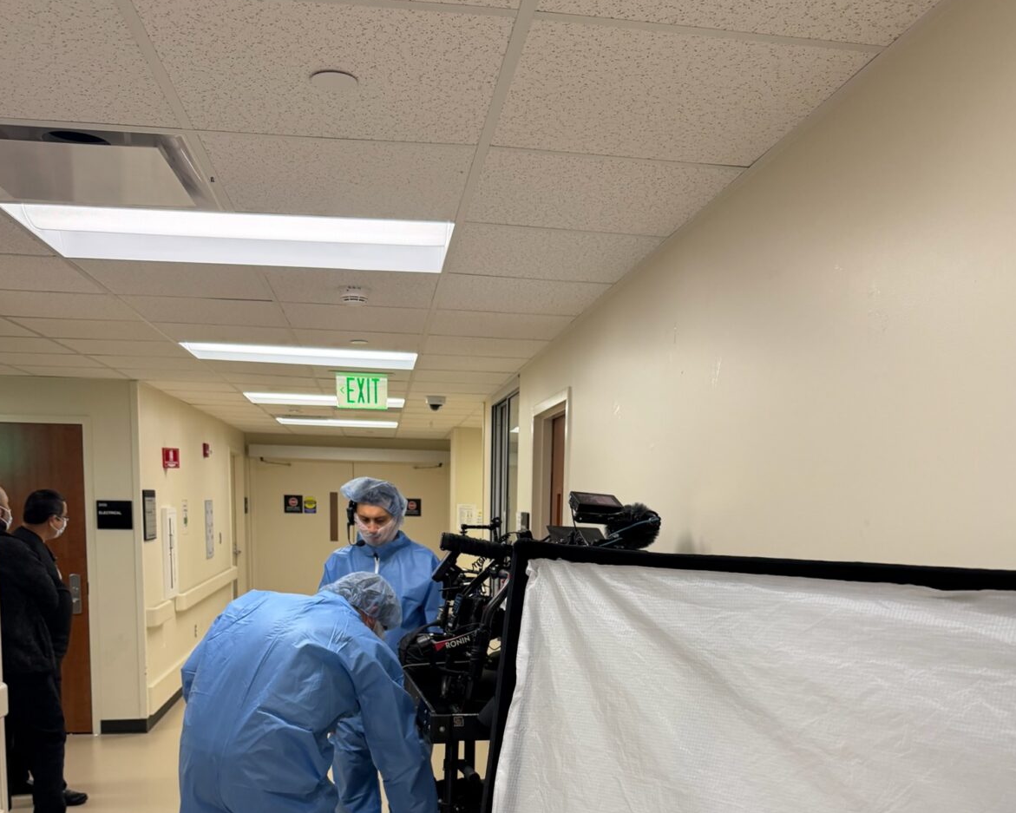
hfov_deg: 55.7
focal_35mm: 32
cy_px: 613
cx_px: 514
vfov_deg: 44.2
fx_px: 962
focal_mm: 6.76
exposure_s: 1/141
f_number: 1.78
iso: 200
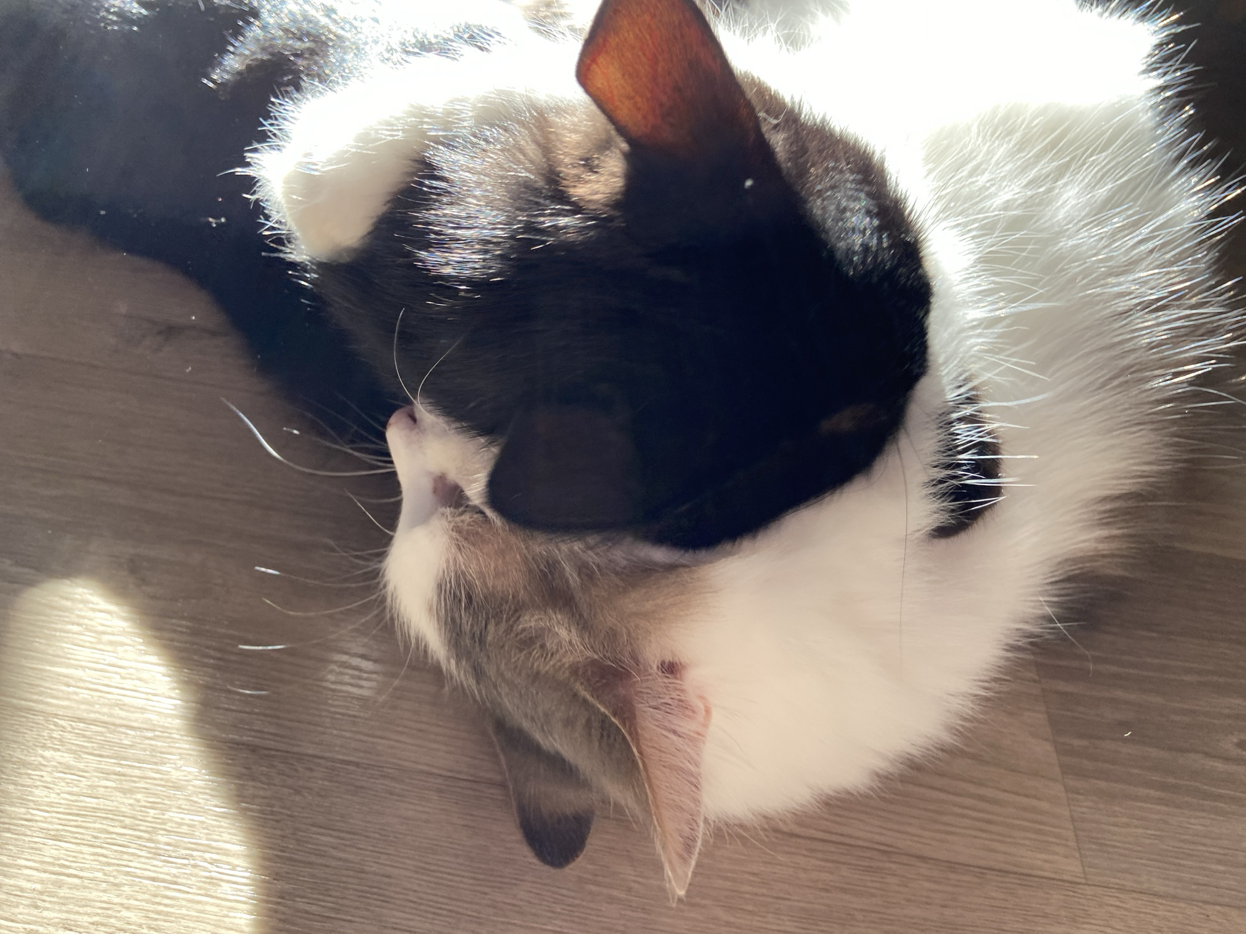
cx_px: 623
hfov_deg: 67.3
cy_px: 467
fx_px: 936
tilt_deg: -46.1
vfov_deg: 53.1
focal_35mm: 26
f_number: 1.8
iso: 64
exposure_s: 1/121
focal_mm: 4.25
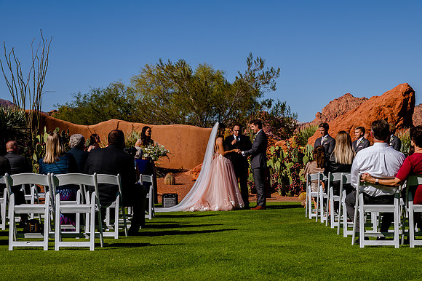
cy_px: 140
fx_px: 775
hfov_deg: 30.5
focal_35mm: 66
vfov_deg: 20.5
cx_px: 209
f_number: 10
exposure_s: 1/320
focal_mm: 65
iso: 125
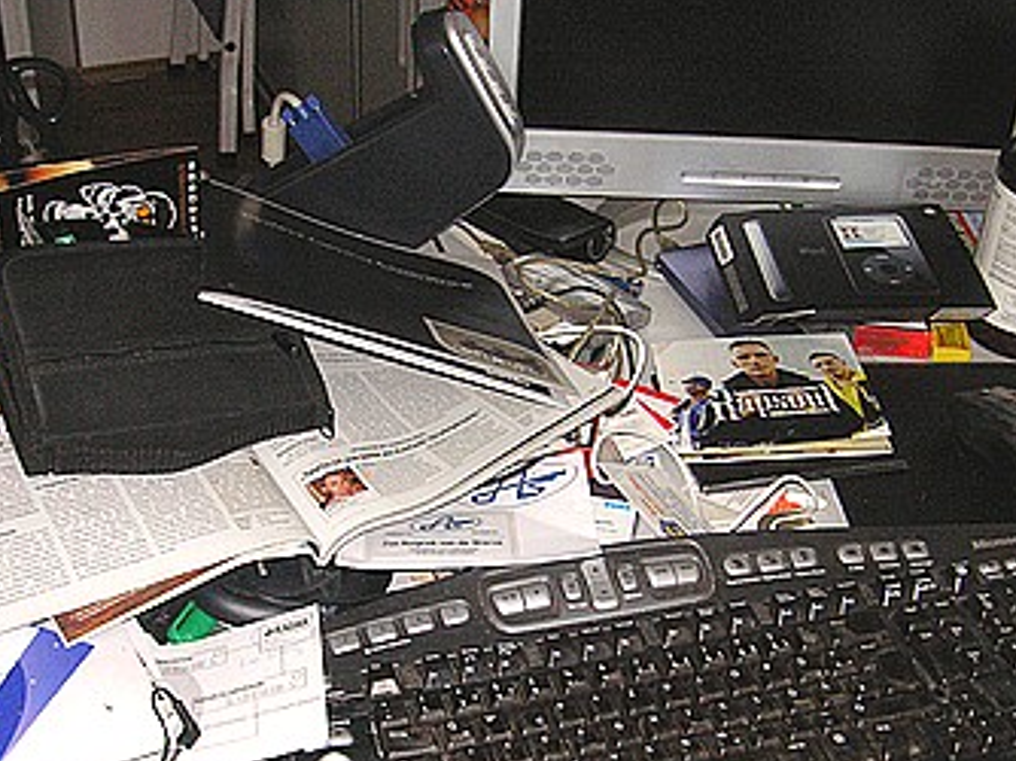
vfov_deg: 28.4
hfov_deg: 37.5
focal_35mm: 51
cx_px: 471
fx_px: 1496
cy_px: 479
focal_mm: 6.1
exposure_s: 1/45
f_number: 2.8
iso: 160
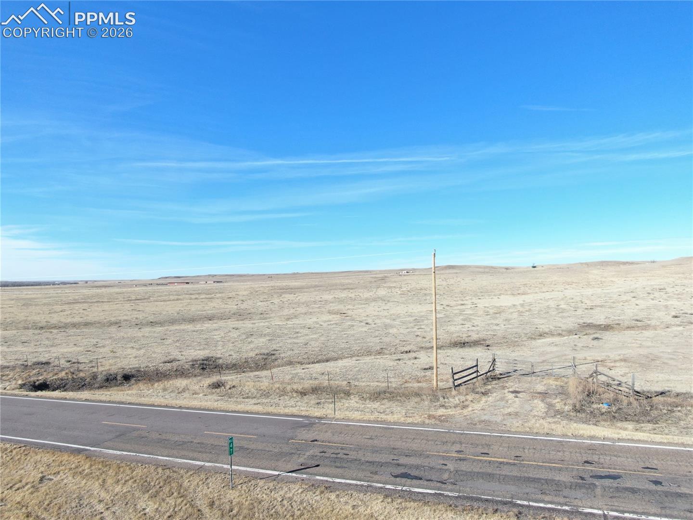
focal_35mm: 24
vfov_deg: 56.8
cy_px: 260
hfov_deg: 71.6
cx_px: 346
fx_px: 480
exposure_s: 1/800
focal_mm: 4.39
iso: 100
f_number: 2.8
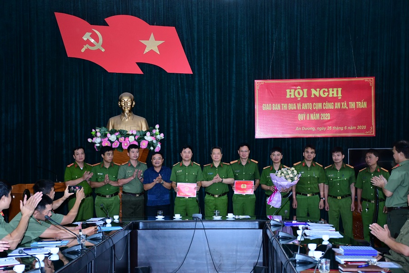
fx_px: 682
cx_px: 204
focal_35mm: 60
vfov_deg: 22.6
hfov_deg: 33.4
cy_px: 136
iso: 1600
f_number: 4.5
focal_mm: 40
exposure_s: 1/200
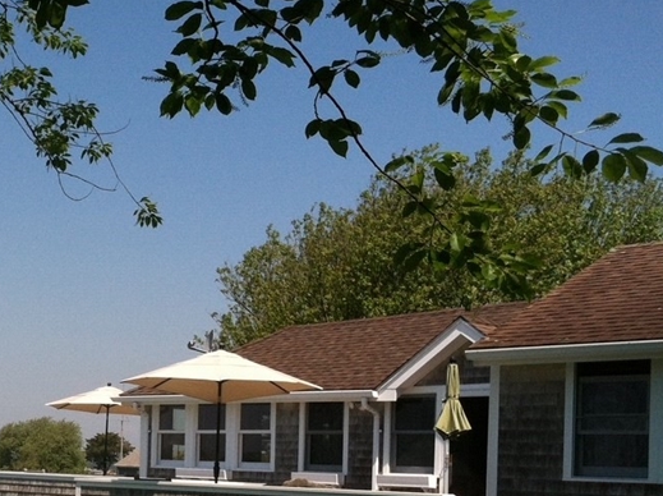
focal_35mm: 69
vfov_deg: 20.9
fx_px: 1320
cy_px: 422
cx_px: 68
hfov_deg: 27.2
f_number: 2.8
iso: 80
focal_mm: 3.85
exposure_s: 1/2116
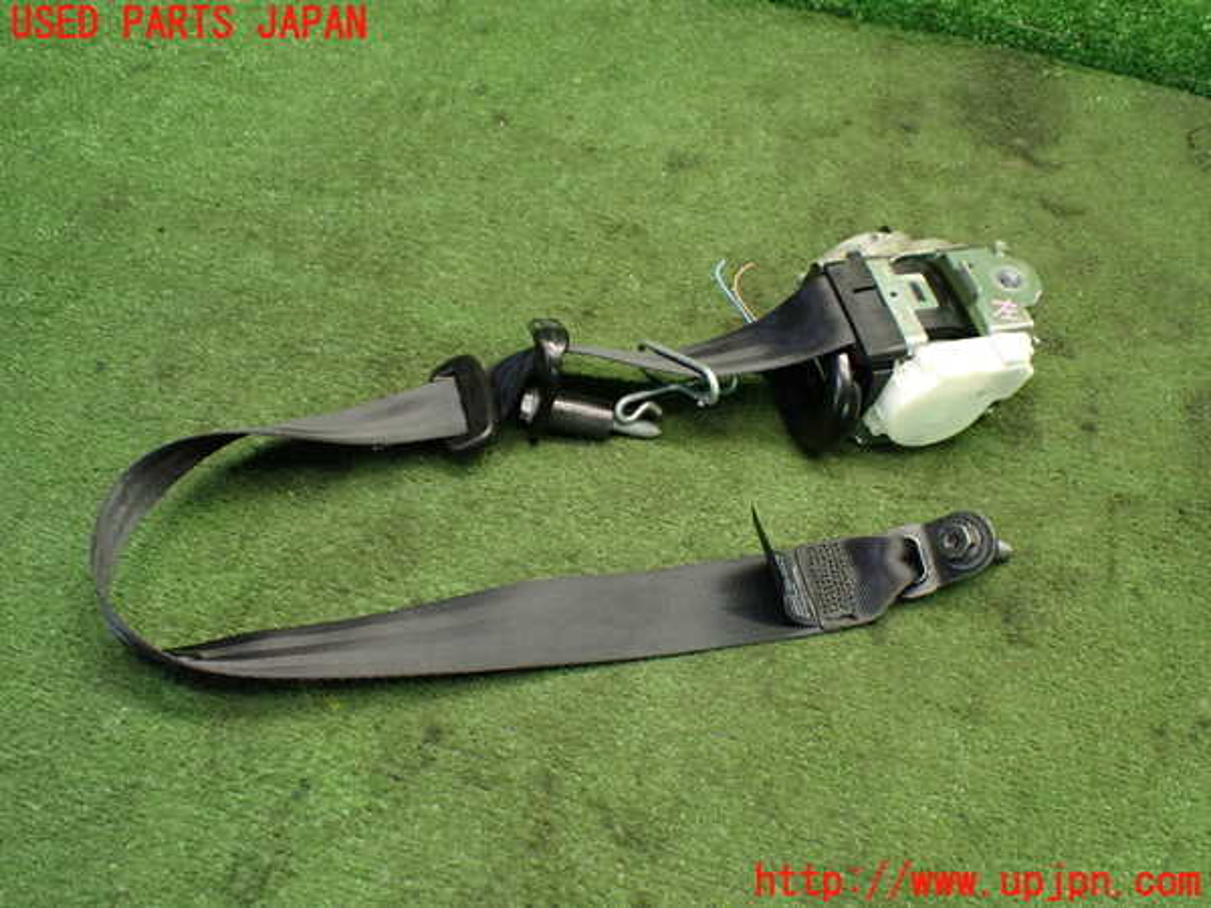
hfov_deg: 60.0
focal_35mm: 30
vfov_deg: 46.8
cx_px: 606
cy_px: 454
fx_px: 1050
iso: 800
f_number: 2.3
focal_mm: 5.4
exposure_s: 1/100
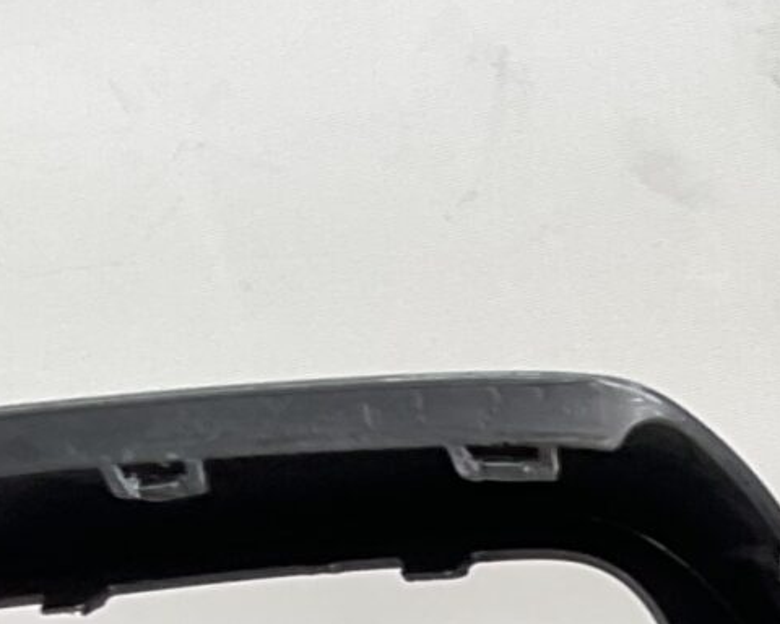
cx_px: 1202
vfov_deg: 9.2
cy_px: 1462
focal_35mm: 151
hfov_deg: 12.1
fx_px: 3486
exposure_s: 1/120
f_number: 1.8
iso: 25
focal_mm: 3
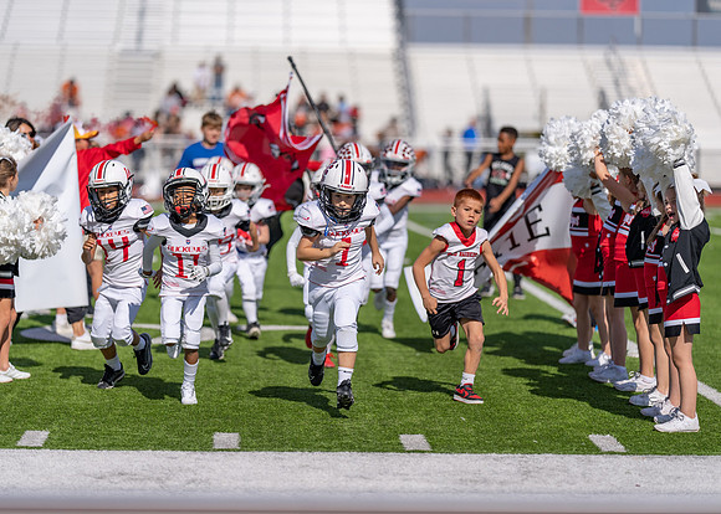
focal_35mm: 141
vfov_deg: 10.2
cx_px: 360
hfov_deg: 14.2
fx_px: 2896
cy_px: 257
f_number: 1.8
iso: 100
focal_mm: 135
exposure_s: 1/12800
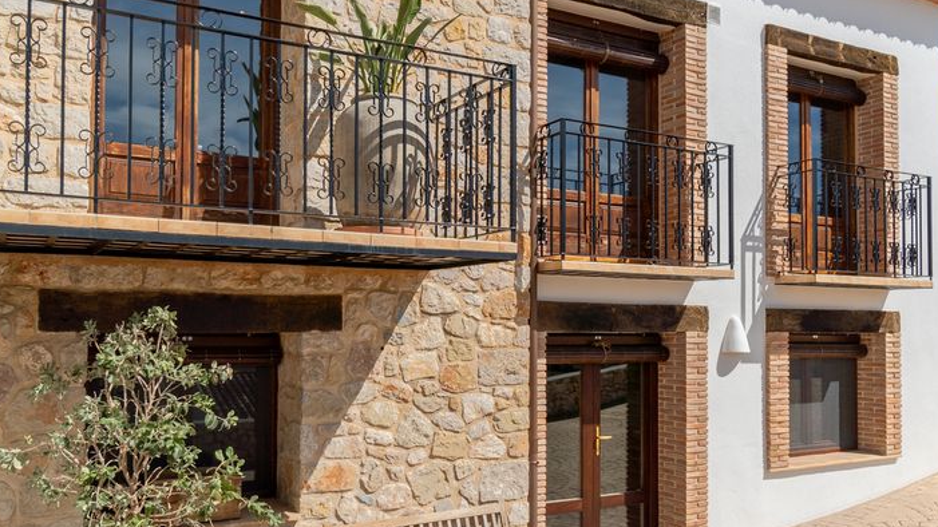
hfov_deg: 61.5
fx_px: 788
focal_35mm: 32
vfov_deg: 36.9
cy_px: 307
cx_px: 473
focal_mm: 15
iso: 160
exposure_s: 1/1000
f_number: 9
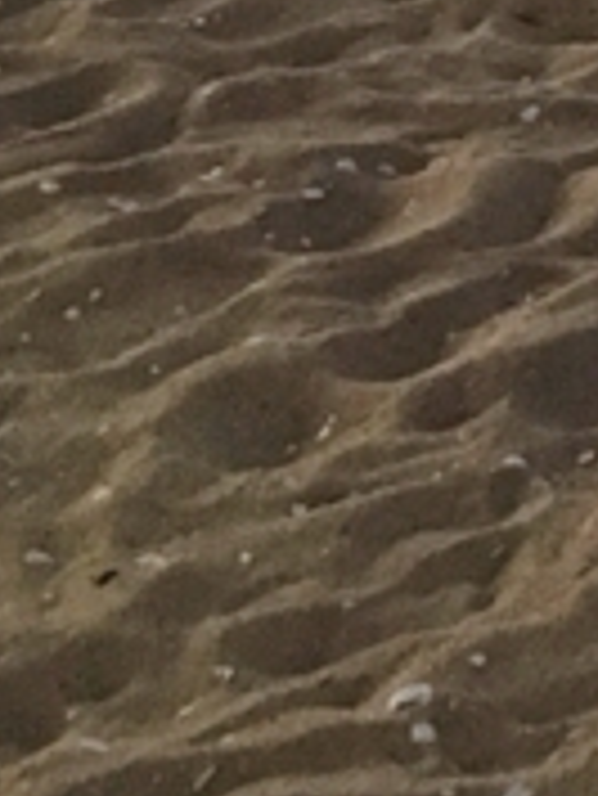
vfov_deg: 10.0
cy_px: -1073
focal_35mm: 175
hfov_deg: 7.6
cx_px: 1659
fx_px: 4026
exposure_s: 1/30
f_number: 2.2
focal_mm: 4.15
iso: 125
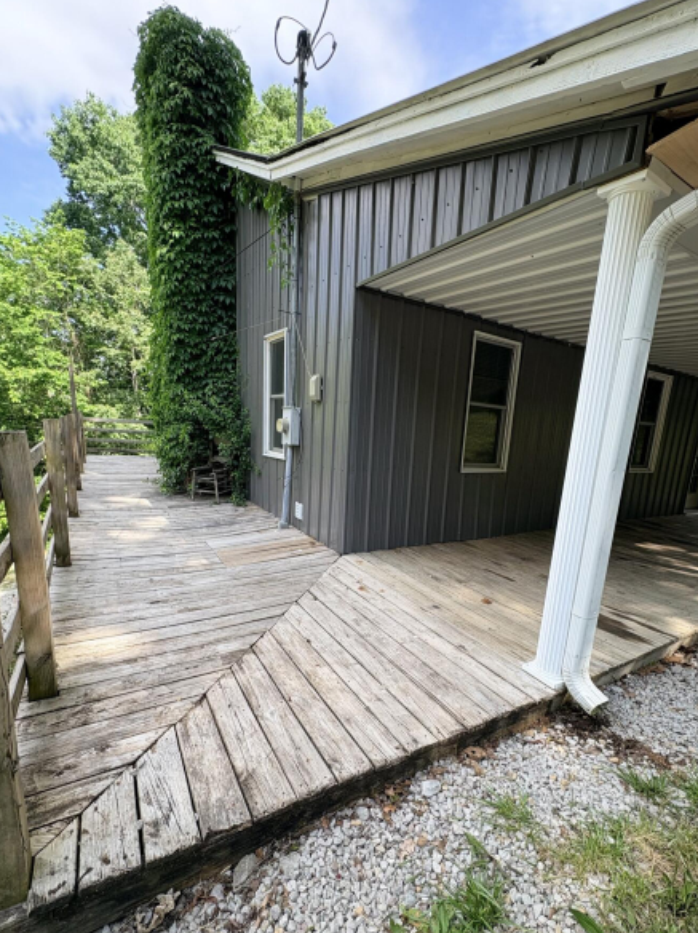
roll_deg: -3.8
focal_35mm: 16
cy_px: 518
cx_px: 361
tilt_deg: -11.5
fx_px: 431
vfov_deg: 94.2
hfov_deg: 78.0
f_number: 2.2
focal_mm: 2.22
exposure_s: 1/373
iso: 40
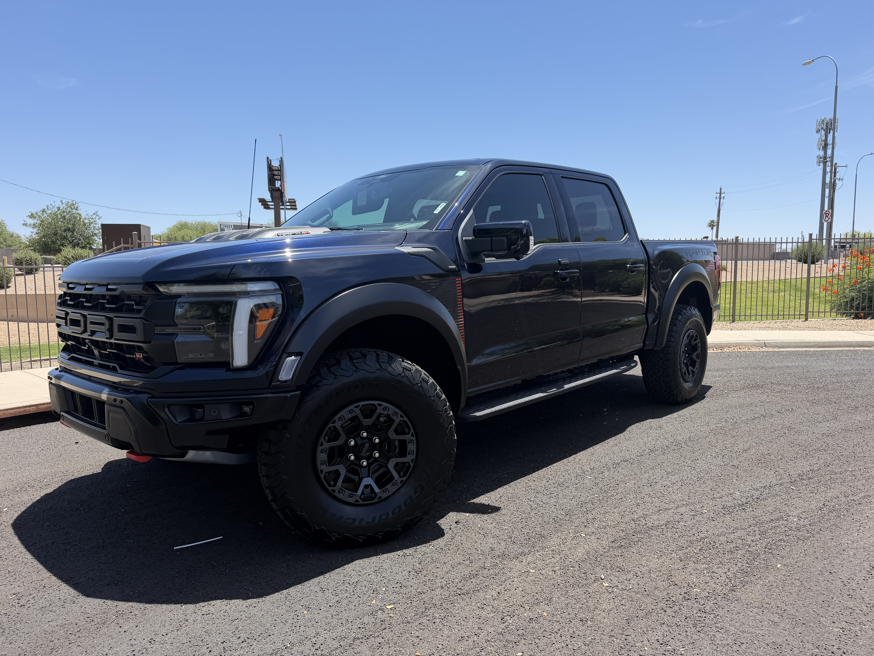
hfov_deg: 71.6
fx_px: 606
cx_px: 437
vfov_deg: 56.8
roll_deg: +0.4
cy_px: 328
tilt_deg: -5.7
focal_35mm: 24
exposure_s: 1/3145
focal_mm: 6.76
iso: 80
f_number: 1.78
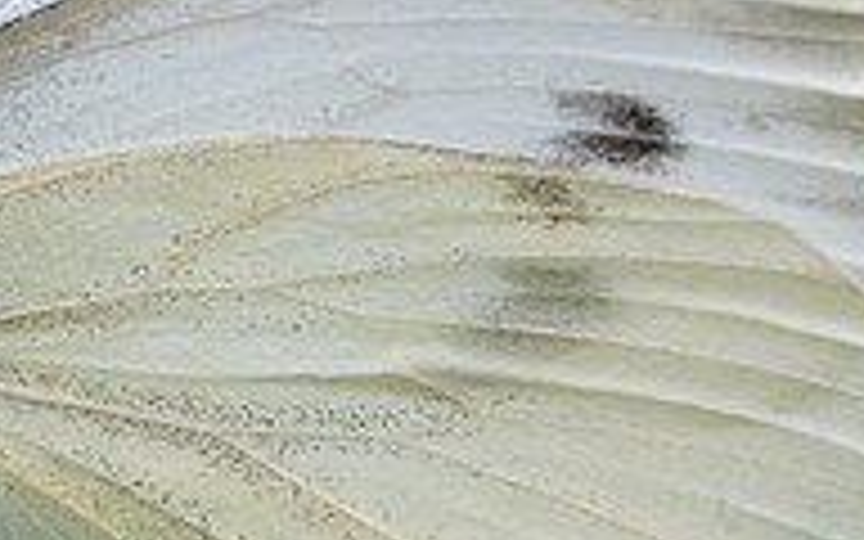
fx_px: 40265
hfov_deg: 1.2
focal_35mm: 1710
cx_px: 688
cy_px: 40
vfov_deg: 0.8
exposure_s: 1/800
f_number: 9
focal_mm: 150
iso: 800
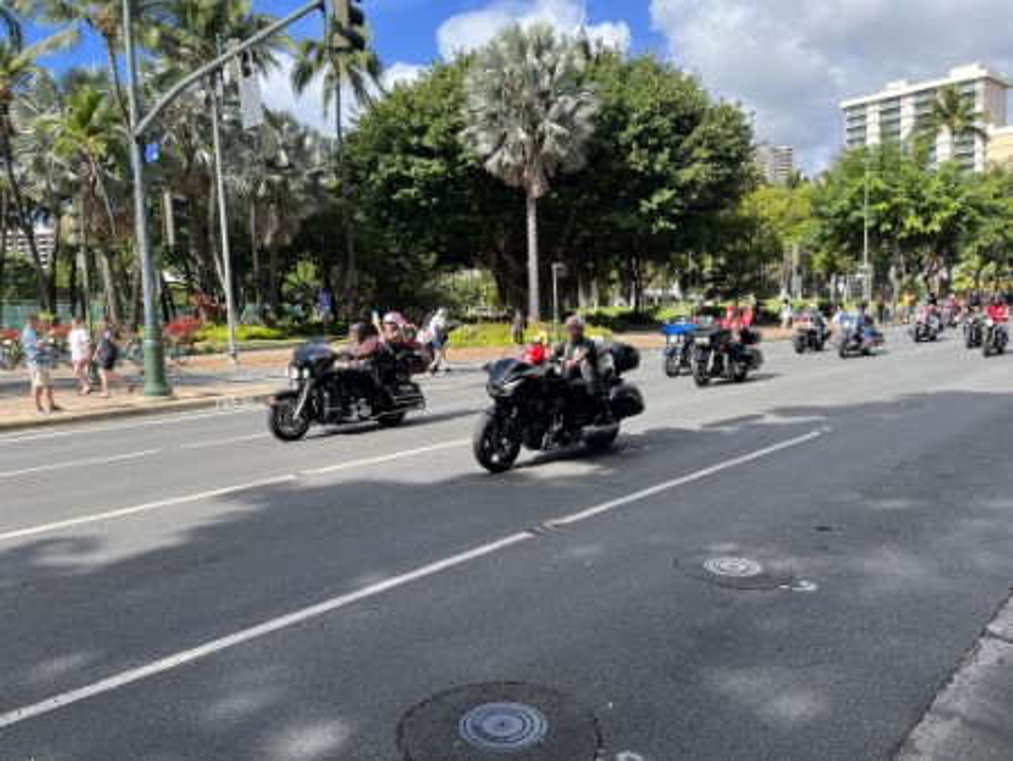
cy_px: 380
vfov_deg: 53.1
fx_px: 761
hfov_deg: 67.3
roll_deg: +1.5
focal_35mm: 26
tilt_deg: -5.2
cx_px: 506
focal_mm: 5.1
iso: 50
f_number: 1.6
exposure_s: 1/1266
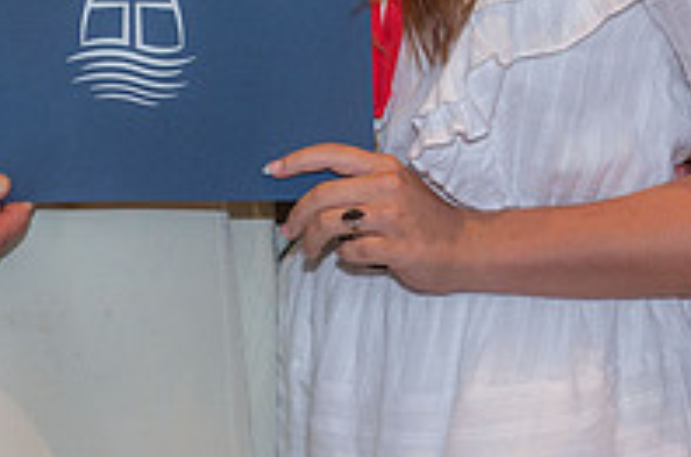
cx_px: 436
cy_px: -174
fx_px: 3485
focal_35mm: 182
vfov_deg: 7.4
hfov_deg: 11.3
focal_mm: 62
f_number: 5.6
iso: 1600
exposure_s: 1/125
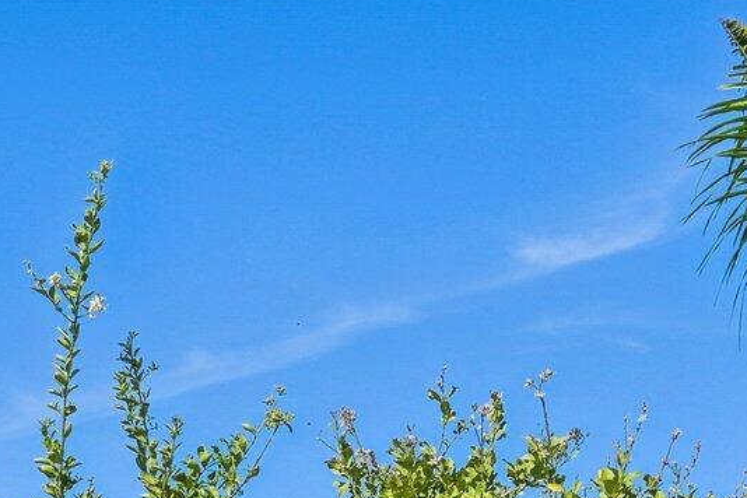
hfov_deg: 17.7
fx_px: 2386
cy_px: 934
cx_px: 242
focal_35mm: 115
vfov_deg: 11.0
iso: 100
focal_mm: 30
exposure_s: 1/800
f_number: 8
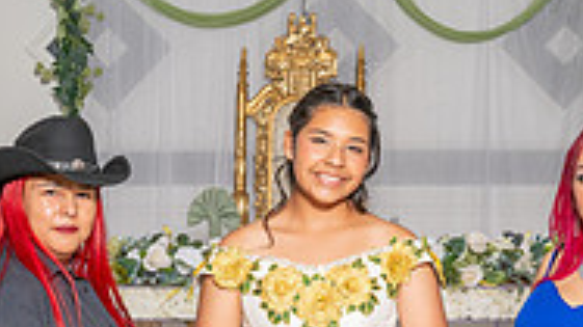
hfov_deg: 18.3
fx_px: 1808
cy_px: 429
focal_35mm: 117
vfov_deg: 10.1
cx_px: 275
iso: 200
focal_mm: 29
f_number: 6.3
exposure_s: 1/200
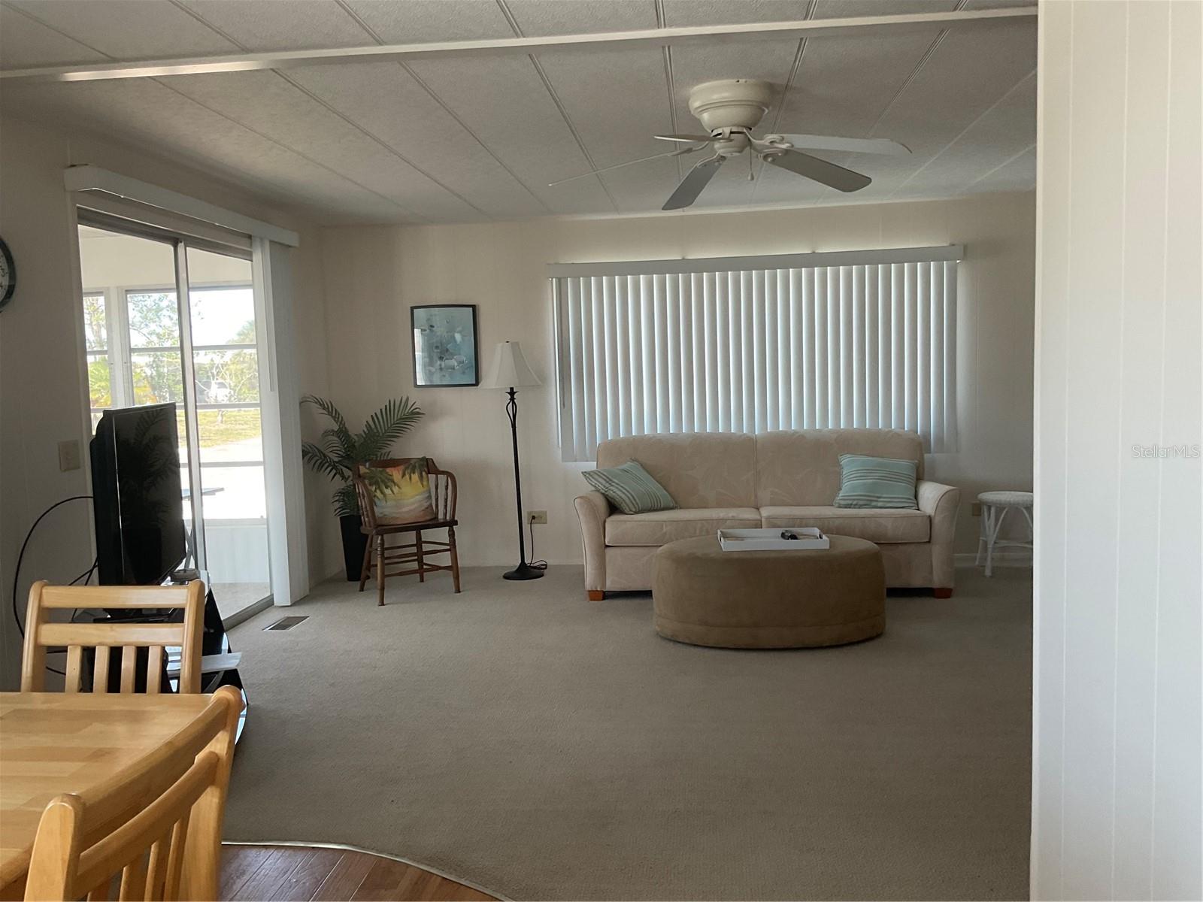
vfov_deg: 48.2
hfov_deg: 61.7
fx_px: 1008
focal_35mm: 29
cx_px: 602
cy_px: 451
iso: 64
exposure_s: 1/60
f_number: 1.8
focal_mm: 3
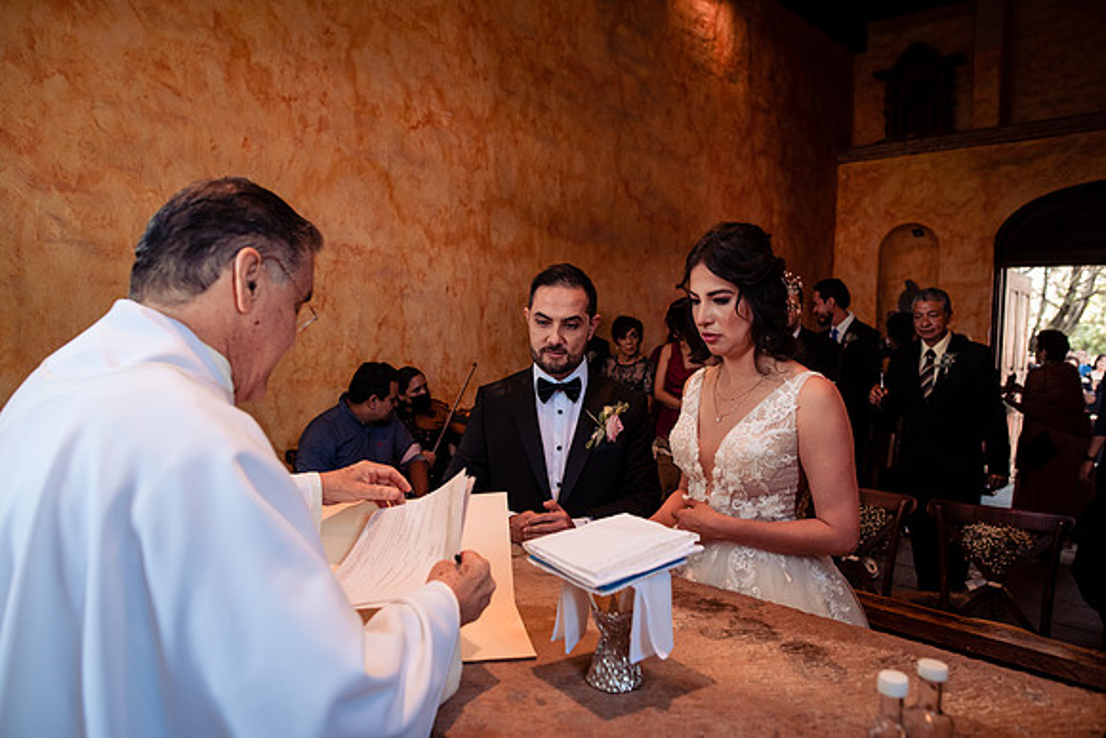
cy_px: 369
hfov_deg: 73.7
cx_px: 553
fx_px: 737
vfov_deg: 53.2
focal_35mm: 24
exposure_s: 1/200
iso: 1250
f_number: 3.5
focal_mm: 24
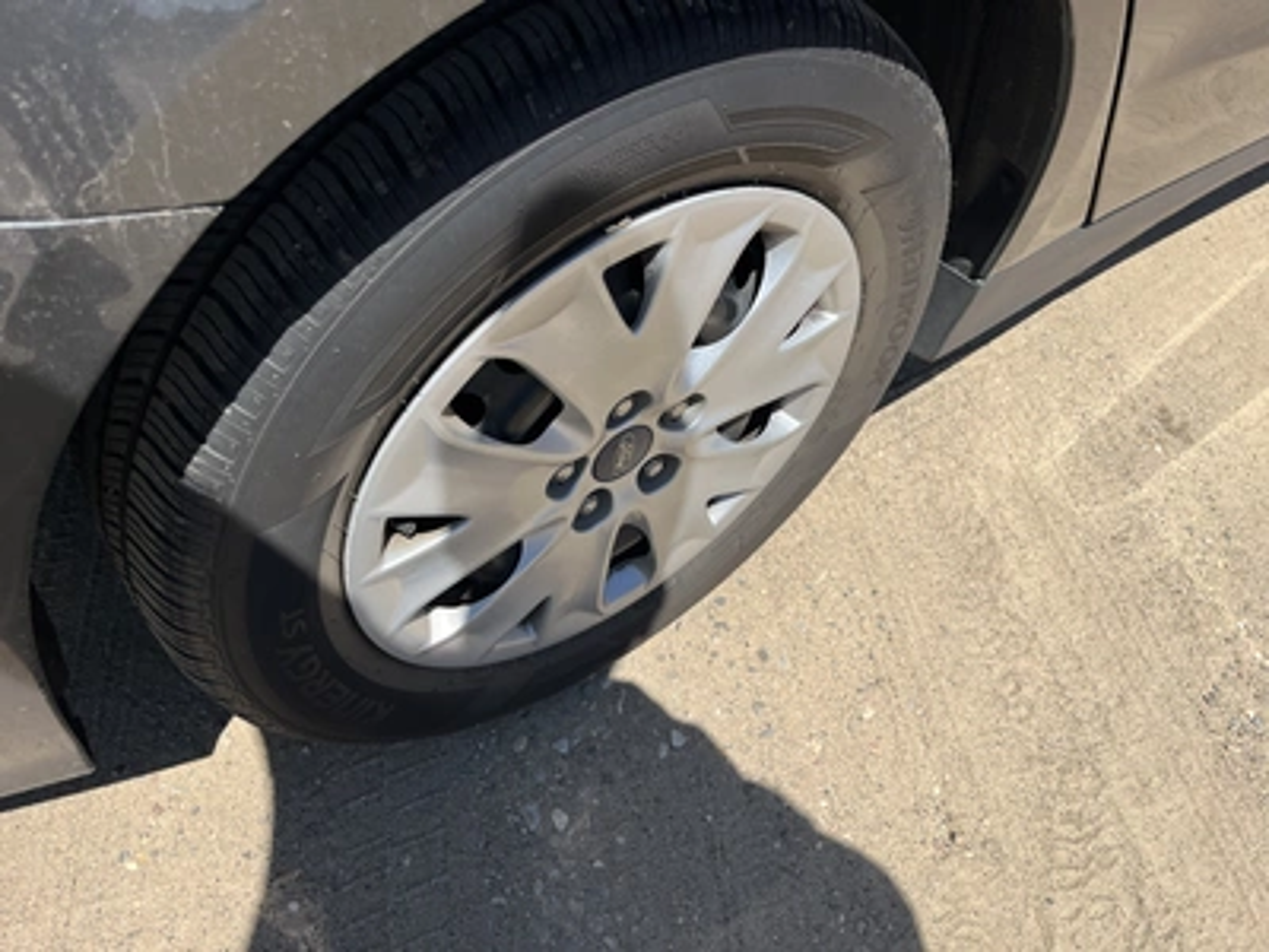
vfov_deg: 53.1
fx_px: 953
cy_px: 476
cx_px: 634
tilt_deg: -52.0
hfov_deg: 67.3
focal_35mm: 26
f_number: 1.6
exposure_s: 1/3745
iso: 50
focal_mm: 5.1
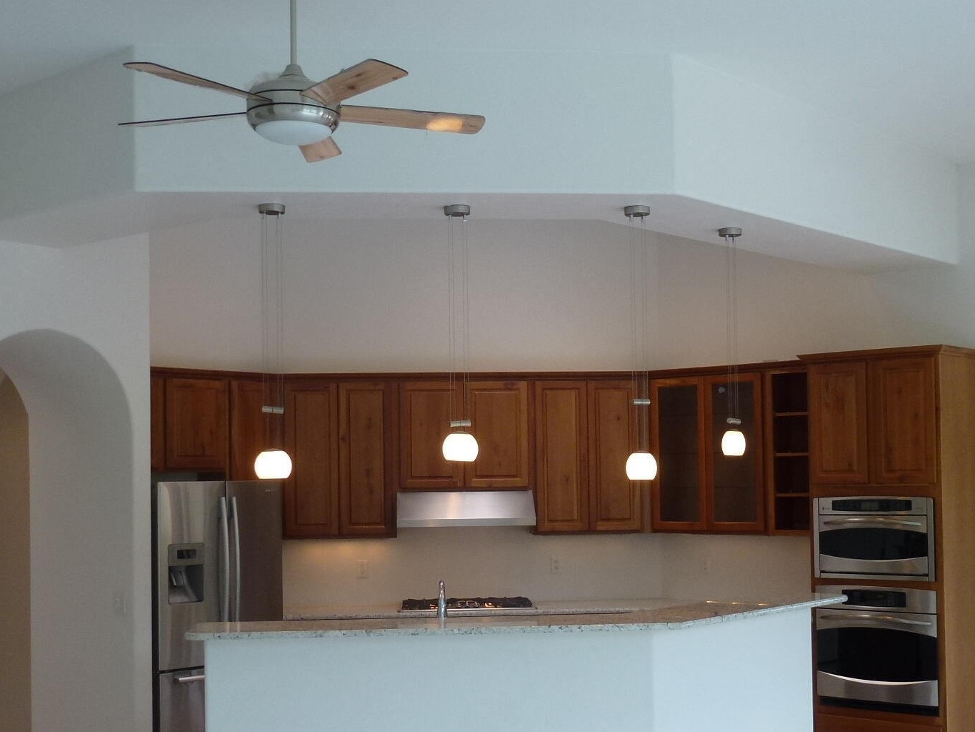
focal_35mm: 45
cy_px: 447
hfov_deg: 42.0
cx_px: 533
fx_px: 1268
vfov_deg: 32.1
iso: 125
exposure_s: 1/60
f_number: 3.5
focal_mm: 5.4
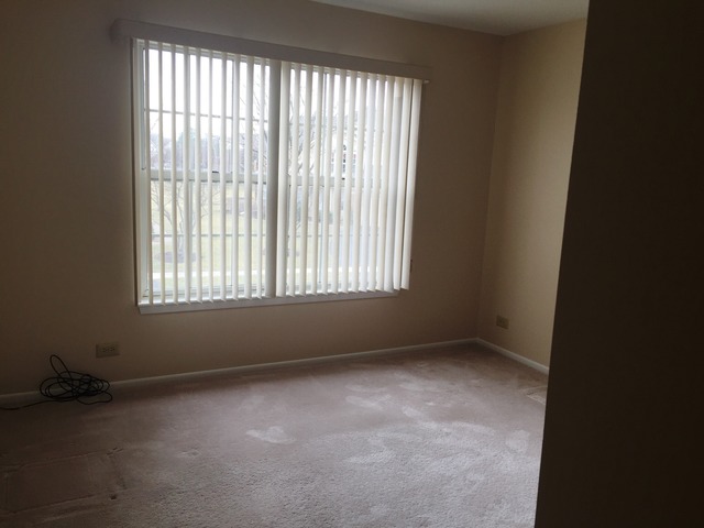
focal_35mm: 29
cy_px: 264
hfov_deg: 61.7
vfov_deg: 48.2
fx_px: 590
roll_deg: -2.4
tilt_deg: -9.3
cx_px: 352
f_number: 2.2
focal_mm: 4.15
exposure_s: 1/130
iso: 32
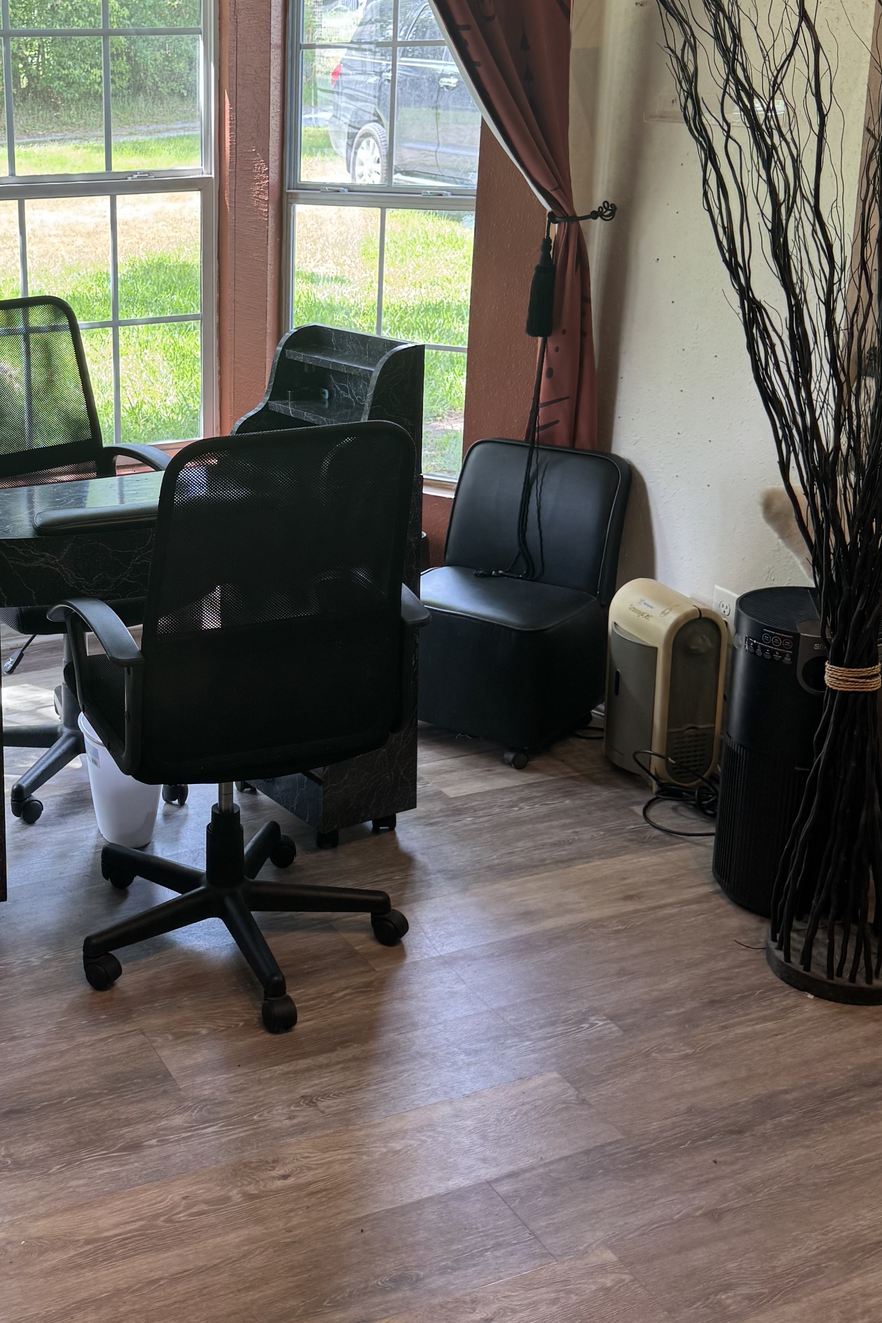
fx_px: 1580
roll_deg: +3.4
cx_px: 149
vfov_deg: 45.2
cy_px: 524
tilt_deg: -17.5
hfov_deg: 30.3
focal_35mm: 43
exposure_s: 1/120
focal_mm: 6.76
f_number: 1.78
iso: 100
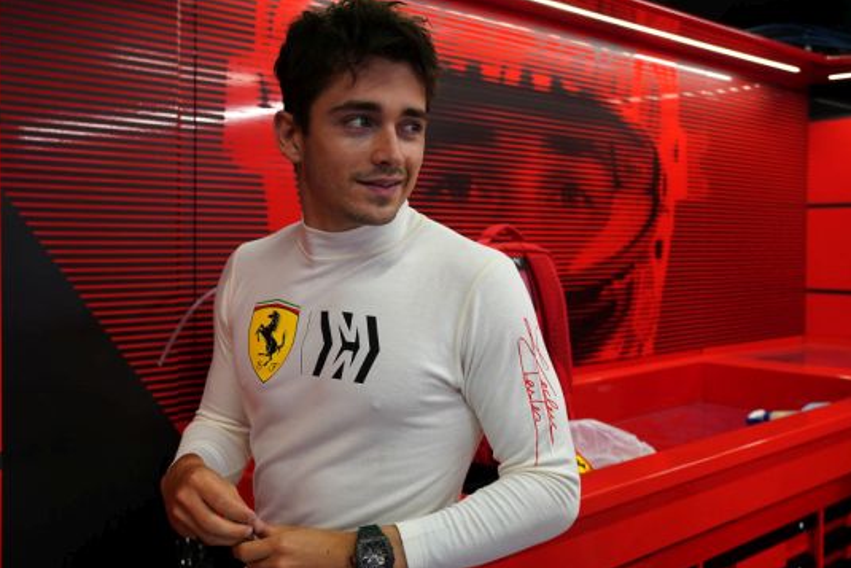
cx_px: 401
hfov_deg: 51.8
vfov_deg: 36.0
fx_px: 875
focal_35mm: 37
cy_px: 278
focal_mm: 33
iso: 800
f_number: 4
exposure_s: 1/200
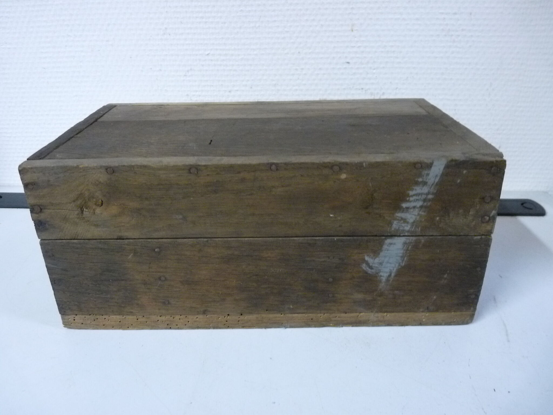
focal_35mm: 27
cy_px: 208
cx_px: 276
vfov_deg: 51.4
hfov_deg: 65.3
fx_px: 431
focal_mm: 4.8
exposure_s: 1/8
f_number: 2.8
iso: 400
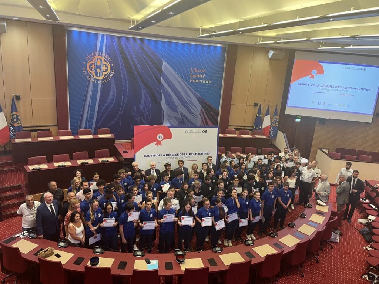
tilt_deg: -13.5
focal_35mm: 26
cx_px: 190
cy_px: 142
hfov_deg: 67.3
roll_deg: -2.3
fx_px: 285
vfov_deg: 53.1
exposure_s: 1/50
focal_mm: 5.1
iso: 100
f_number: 1.6
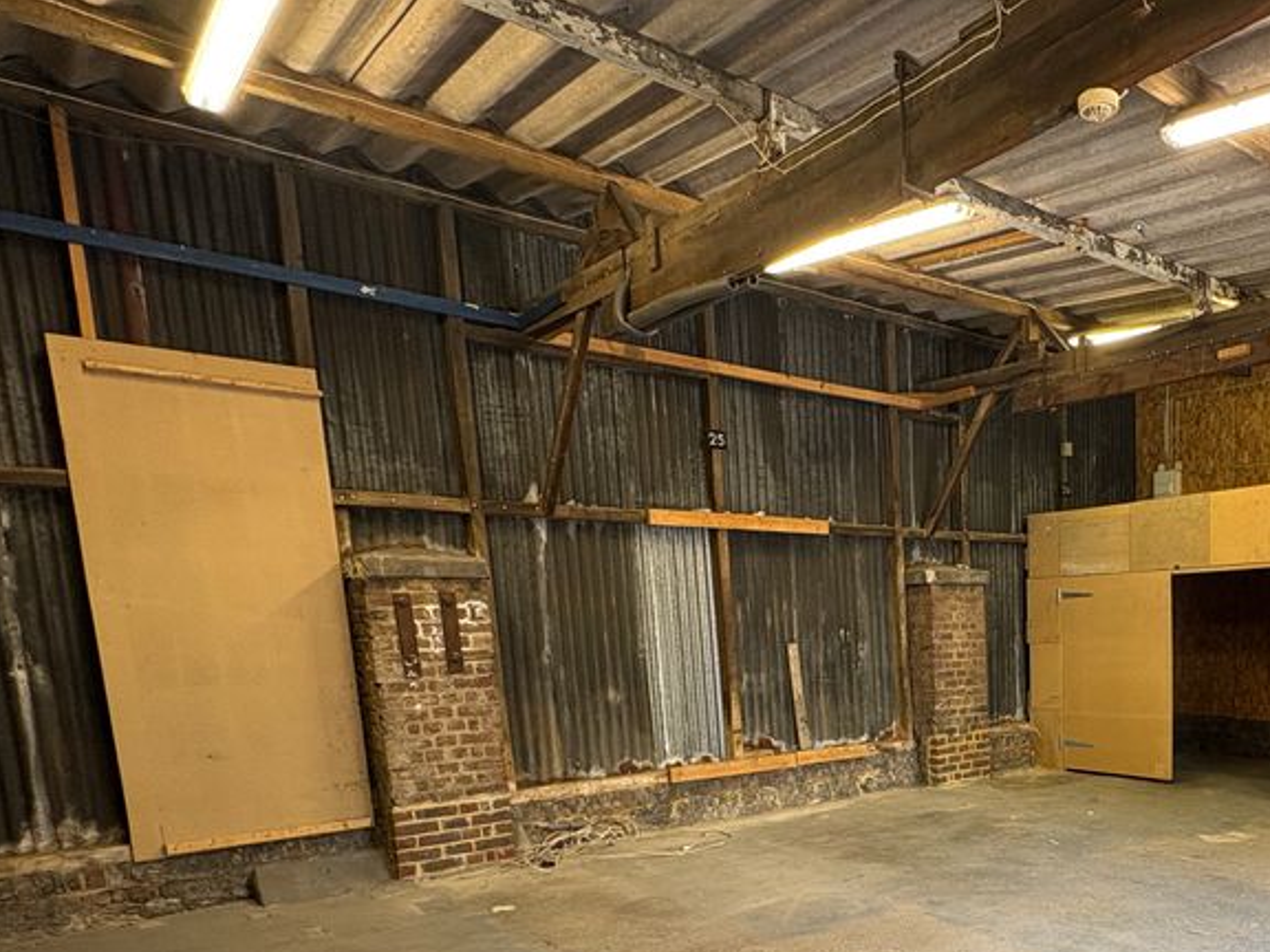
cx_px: 1030
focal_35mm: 27
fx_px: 991
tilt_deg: -8.0
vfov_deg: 48.2
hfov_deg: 59.7
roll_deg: +2.2
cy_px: 775
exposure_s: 1/50
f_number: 2.2
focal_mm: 2.22
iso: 125
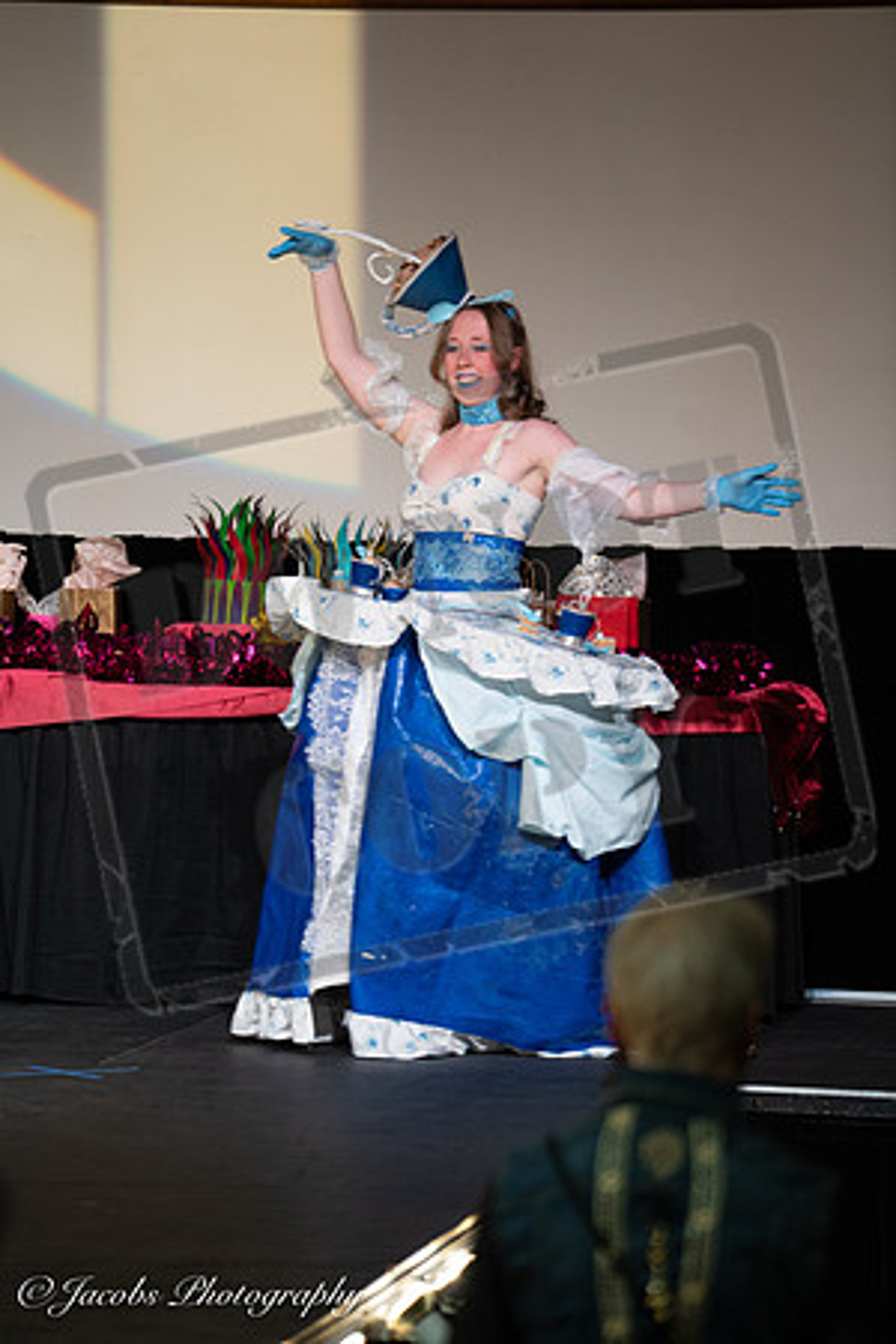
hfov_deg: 6.9
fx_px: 7466
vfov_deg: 10.3
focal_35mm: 200
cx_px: 448
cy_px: 672
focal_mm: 200
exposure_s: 1/200
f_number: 4
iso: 1600
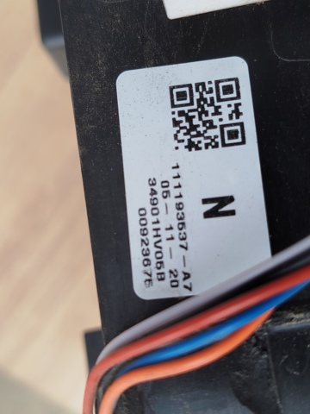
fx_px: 573
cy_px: 207
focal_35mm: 48
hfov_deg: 30.3
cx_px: 155
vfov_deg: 39.7
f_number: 1.7
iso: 50
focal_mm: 5.31
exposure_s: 1/125
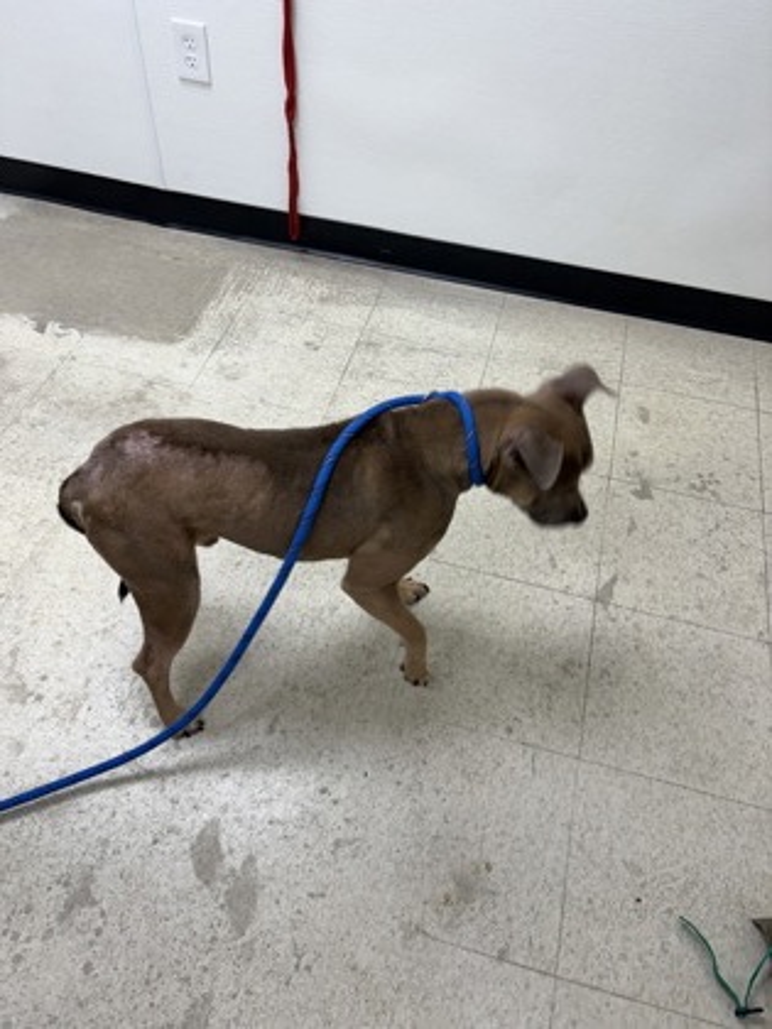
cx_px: 386
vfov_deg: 67.3
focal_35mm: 26
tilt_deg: -50.7
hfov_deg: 53.1
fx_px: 773
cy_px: 514
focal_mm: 5.96
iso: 100
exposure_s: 1/120
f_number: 1.6
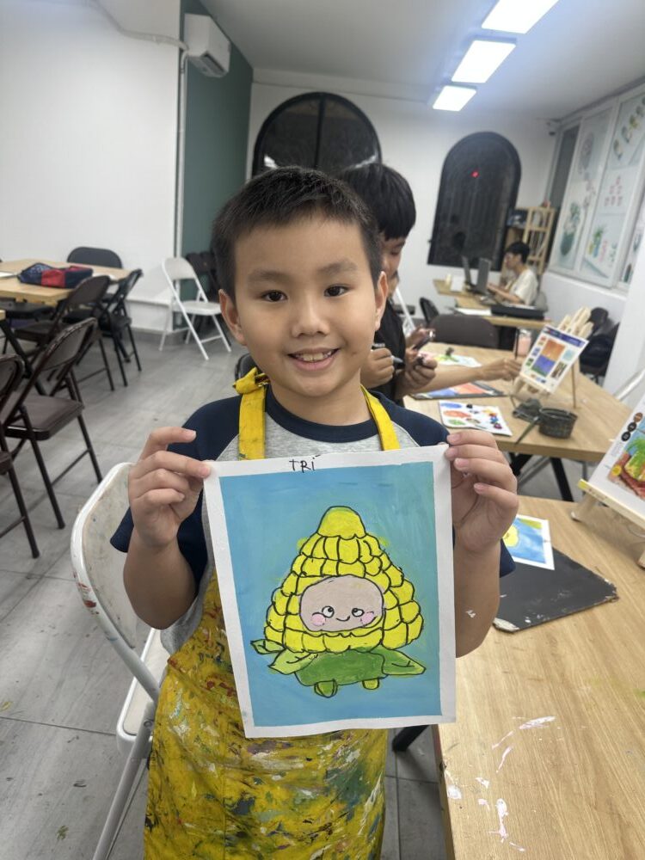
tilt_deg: -18.1
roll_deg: -6.8
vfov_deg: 71.6
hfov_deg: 56.8
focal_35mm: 24
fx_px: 596
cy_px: 430
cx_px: 322
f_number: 1.78
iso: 64
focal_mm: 6.86
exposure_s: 1/100
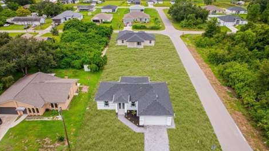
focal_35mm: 27
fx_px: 193
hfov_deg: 69.9
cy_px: 90
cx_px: 137
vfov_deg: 42.7
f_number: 2.8
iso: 1600
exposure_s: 1/100
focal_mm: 12.29
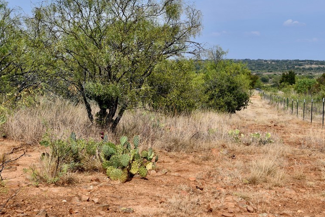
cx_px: 223
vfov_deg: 18.2
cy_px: 88
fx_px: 677
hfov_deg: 26.8
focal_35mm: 75
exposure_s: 1/320
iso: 100
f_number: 9
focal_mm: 35
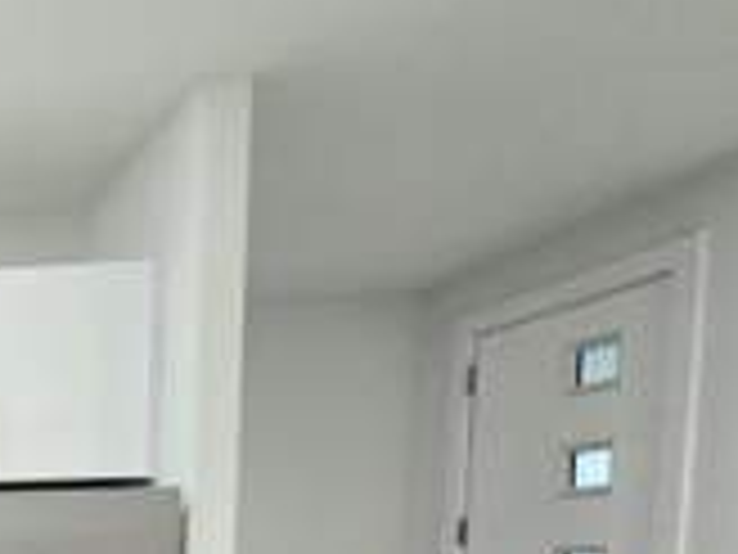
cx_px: -288
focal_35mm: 38
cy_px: 628
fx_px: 810
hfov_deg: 32.1
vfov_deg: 32.5
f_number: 2.2
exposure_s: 1/60.2
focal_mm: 2.2
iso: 100
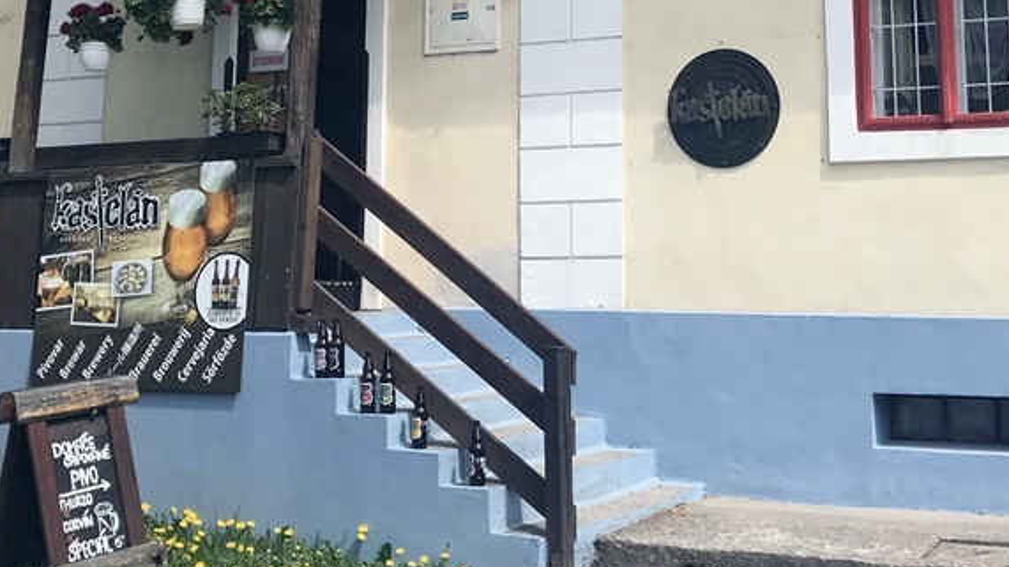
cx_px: 561
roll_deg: +1.3
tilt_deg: +11.8
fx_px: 1525
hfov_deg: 36.6
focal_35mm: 57
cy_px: 25
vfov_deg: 20.5
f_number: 1.8
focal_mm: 3.99
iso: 20
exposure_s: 1/1064
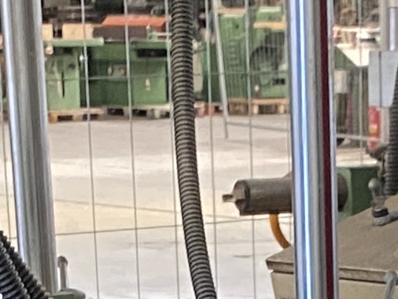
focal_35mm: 207
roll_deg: +1.8
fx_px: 2381
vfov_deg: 6.5
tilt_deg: -19.9
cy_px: 913
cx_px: 352
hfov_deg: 9.5
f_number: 1.8
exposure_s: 1/60
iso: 400
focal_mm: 4.25
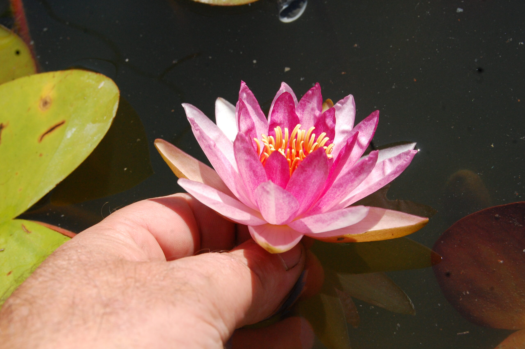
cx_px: 262
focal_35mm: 69
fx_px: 1005
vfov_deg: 19.7
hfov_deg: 29.3
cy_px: 174
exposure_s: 1/640
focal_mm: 46
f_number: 14
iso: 800
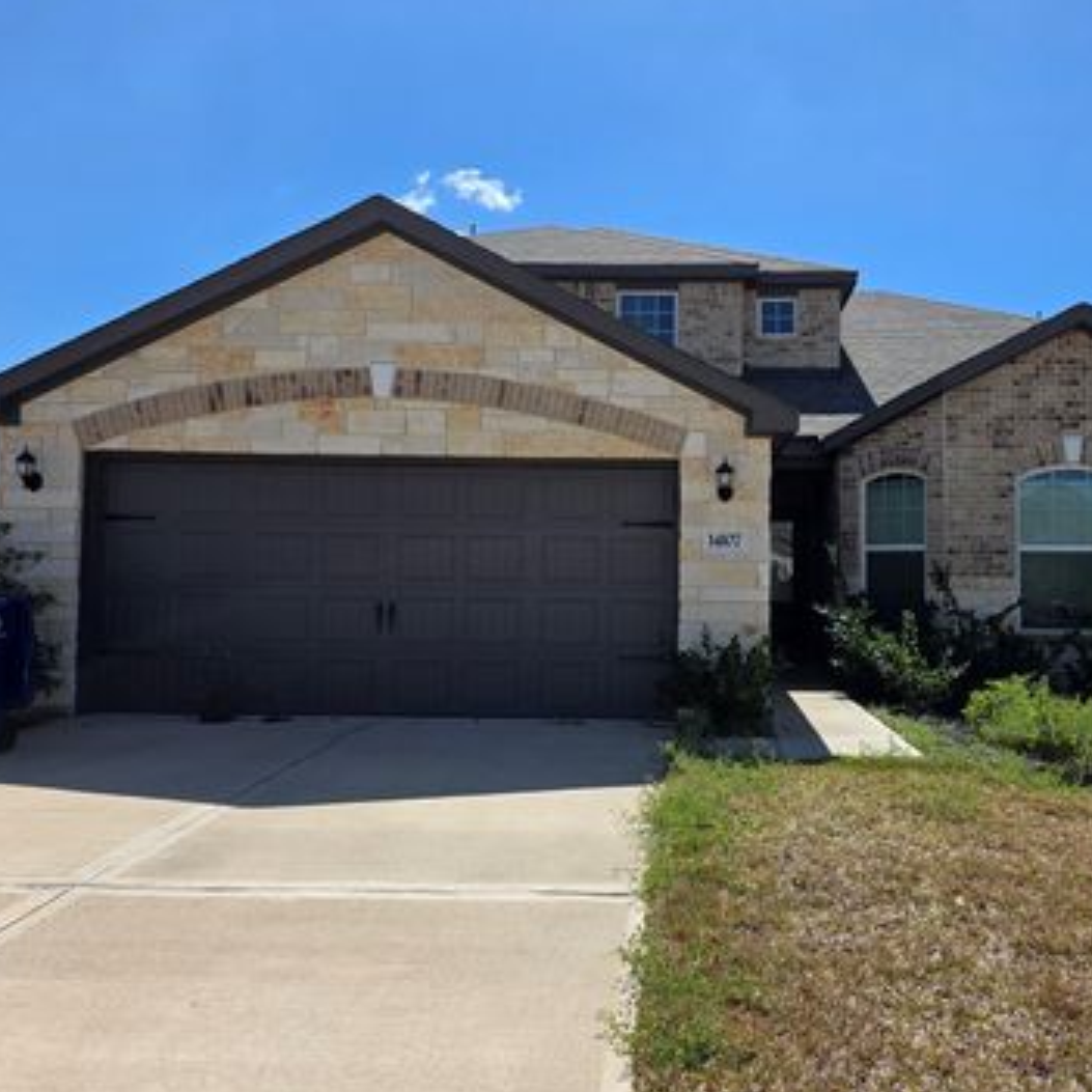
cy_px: 521
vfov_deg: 55.6
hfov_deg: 55.2
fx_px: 1035
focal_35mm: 29
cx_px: 660
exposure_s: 1/6574
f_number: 1.7
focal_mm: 6.3
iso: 80
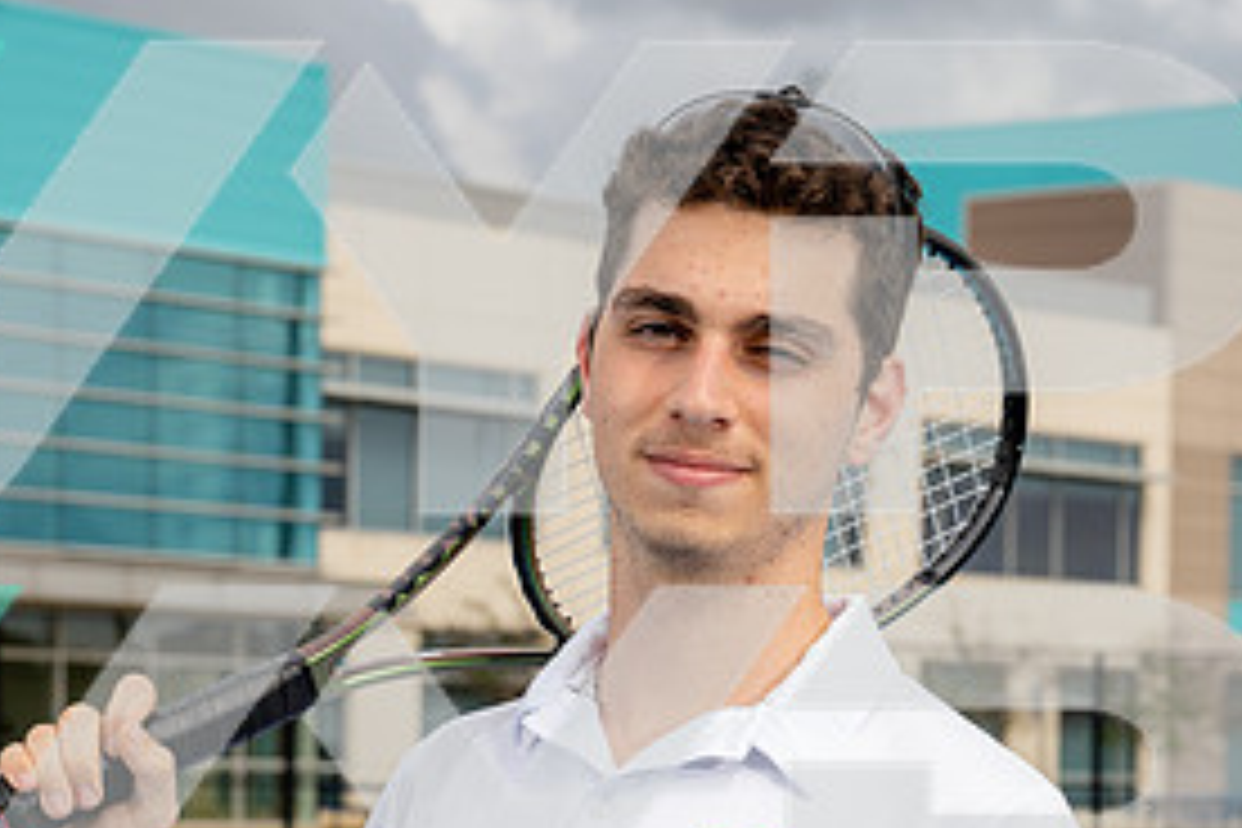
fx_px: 5071
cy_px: 826
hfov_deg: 14.0
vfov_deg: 9.3
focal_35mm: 147
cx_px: 698
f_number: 7.1
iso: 100
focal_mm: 70
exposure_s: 1/250
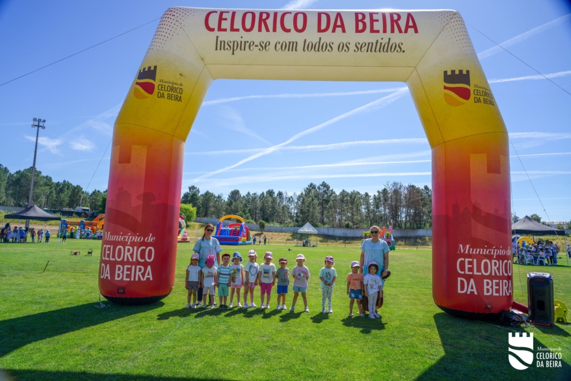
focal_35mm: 24
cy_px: 190
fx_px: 381
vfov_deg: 53.1
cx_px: 286
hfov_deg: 73.7
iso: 100
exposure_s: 1/1250
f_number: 4.5
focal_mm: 24
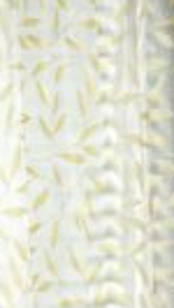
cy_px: 213
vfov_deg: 5.1
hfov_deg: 2.8
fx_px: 3479
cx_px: -258
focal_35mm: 425
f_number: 5.6
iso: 400
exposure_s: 1/125
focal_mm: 90
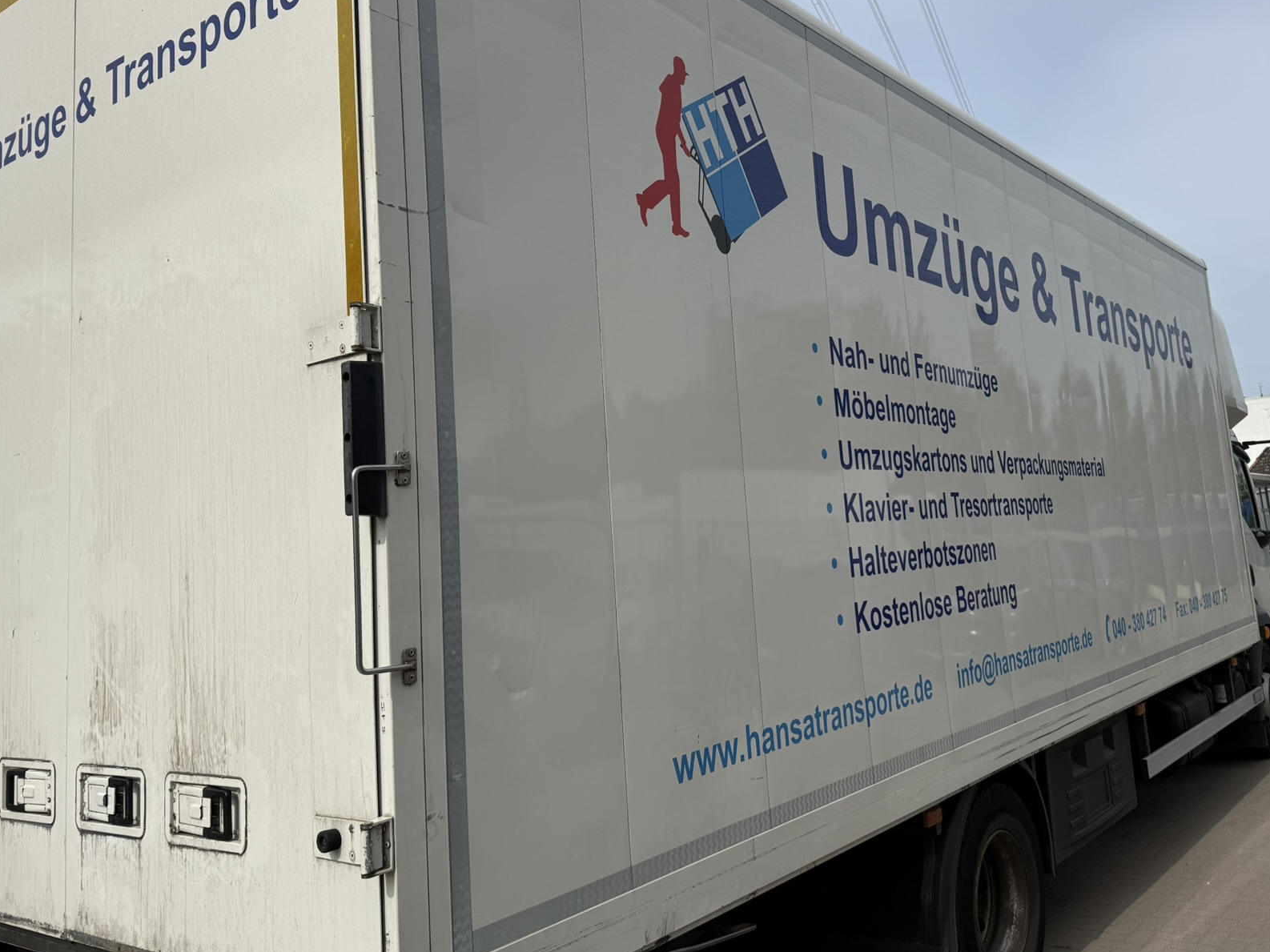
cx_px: 725
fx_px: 1137
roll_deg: +4.2
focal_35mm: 31
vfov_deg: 45.2
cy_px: 374
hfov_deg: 58.1
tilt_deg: +10.1
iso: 80
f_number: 1.78
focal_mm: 6.76
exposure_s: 1/6173
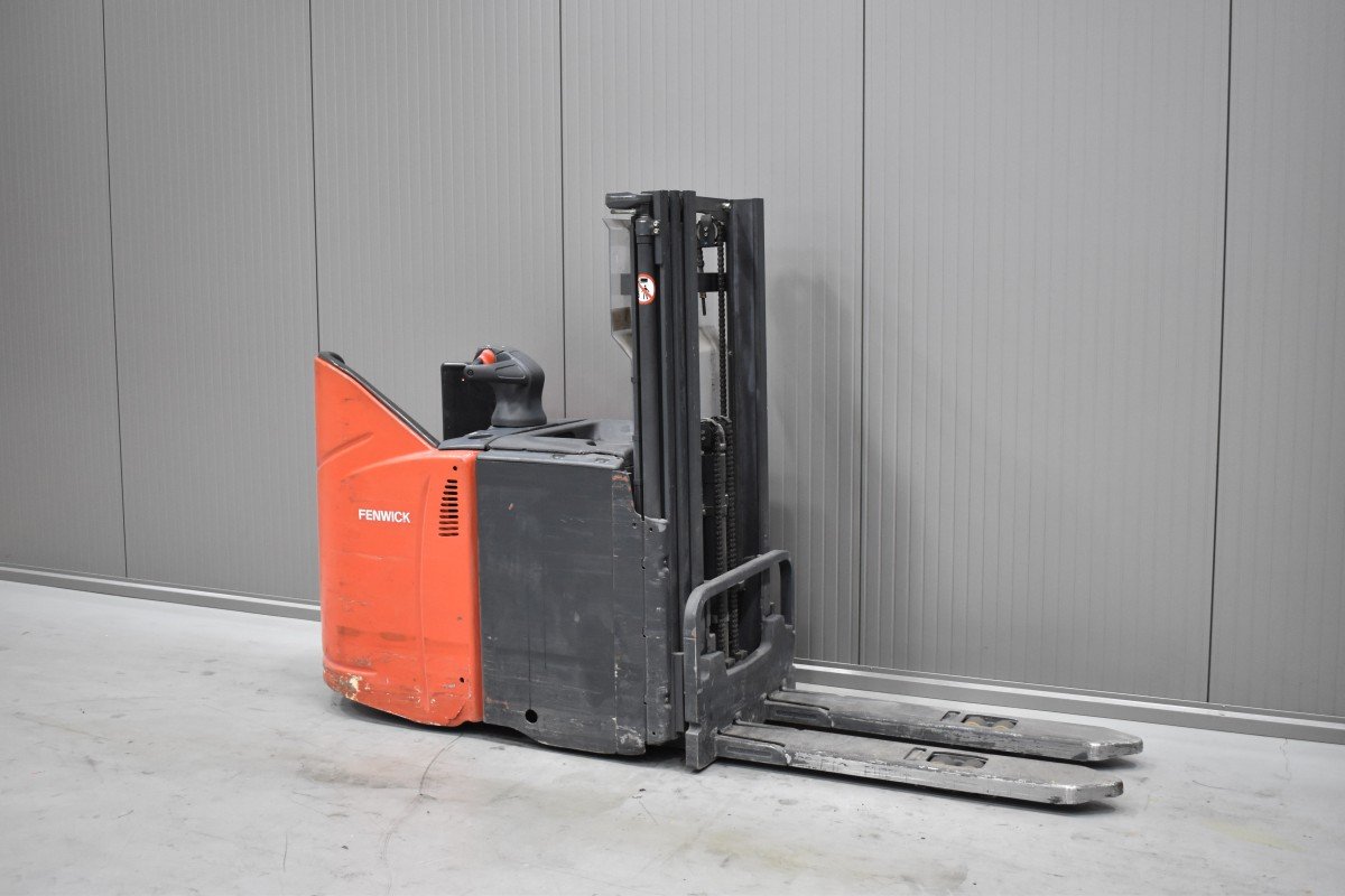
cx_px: 672
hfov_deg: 51.3
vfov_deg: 35.5
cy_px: 448
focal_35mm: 38
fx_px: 1401
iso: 1600
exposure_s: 1/60
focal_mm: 25
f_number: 4.5
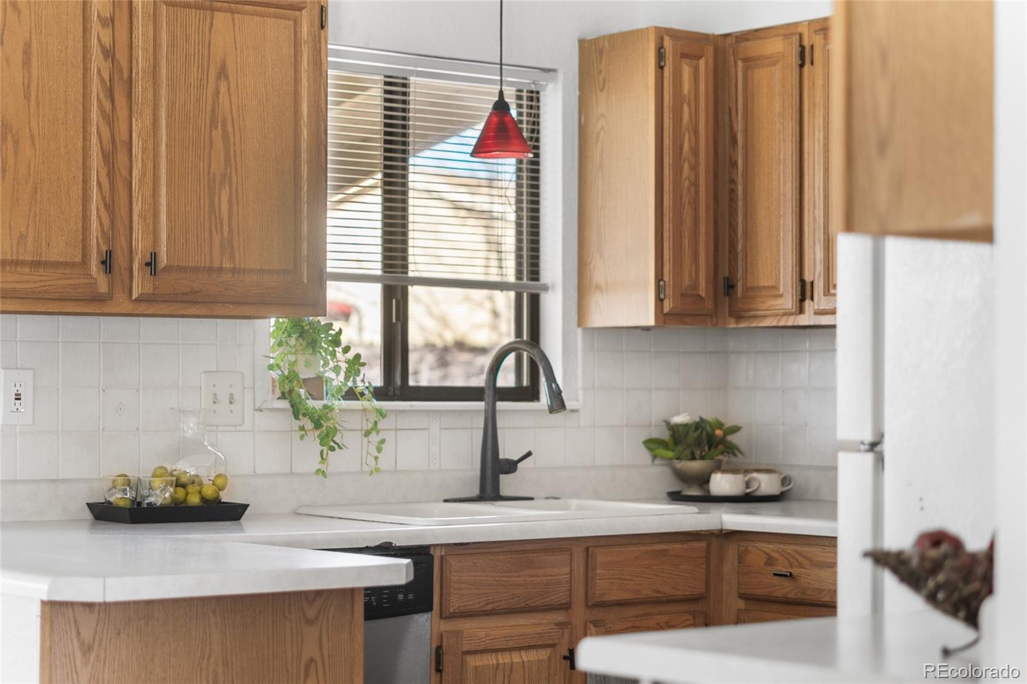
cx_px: 514
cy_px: 342
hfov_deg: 27.0
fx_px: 2139
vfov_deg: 18.2
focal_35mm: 75
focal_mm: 50
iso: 125
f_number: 1.8
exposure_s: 1/10
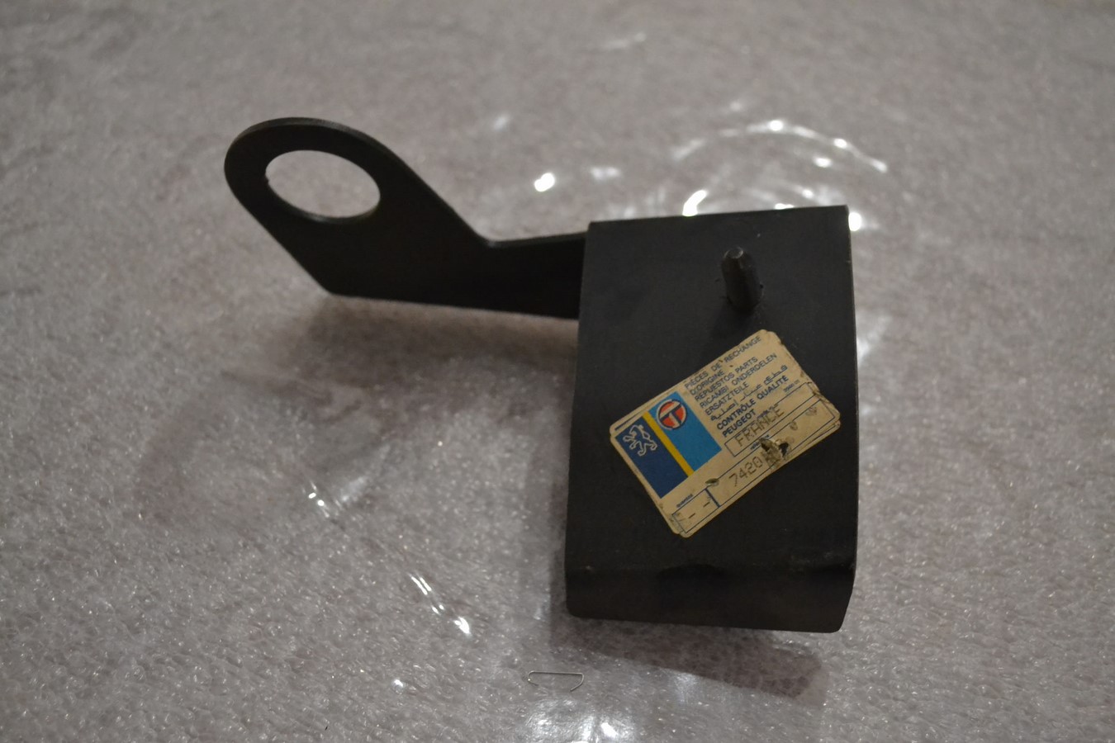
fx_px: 1208
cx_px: 558
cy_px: 372
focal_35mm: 39
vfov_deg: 34.2
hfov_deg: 49.6
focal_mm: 26
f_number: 4.2
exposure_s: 1/50
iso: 3200
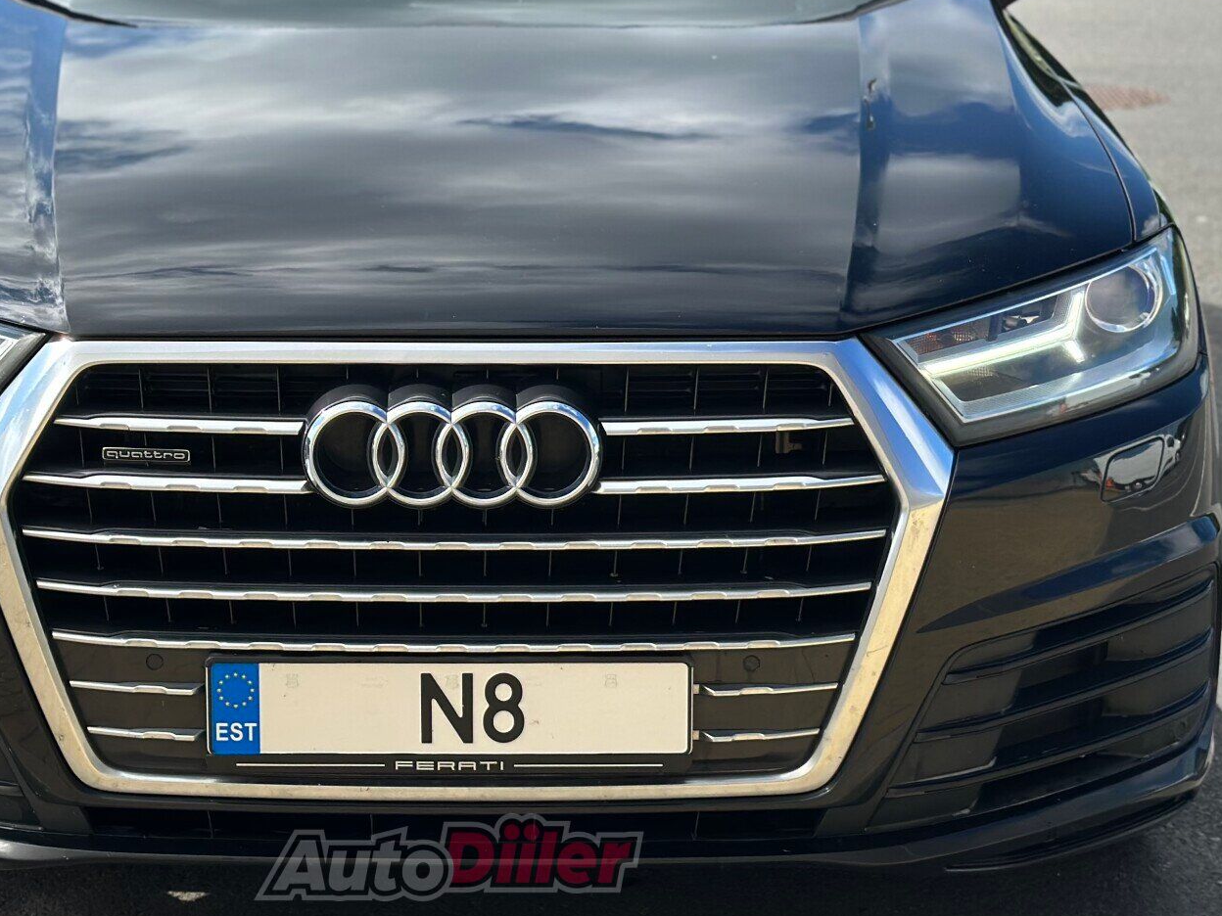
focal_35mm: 75
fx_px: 2648
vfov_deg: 19.6
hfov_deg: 25.9
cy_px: 283
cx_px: 449
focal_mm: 6.86
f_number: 1.78
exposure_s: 1/2809
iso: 80
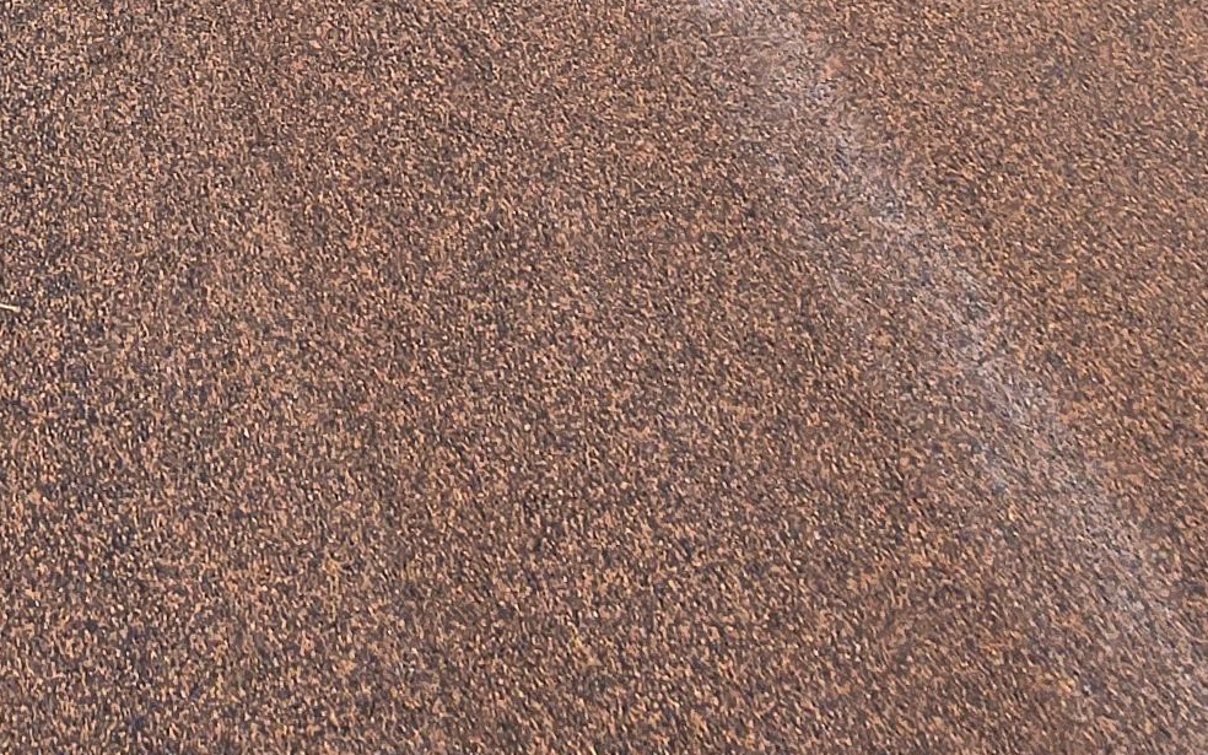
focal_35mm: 56
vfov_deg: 15.3
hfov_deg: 32.4
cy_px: -970
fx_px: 1844
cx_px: -86
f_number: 2.2
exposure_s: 1/724
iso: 25
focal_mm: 1.7
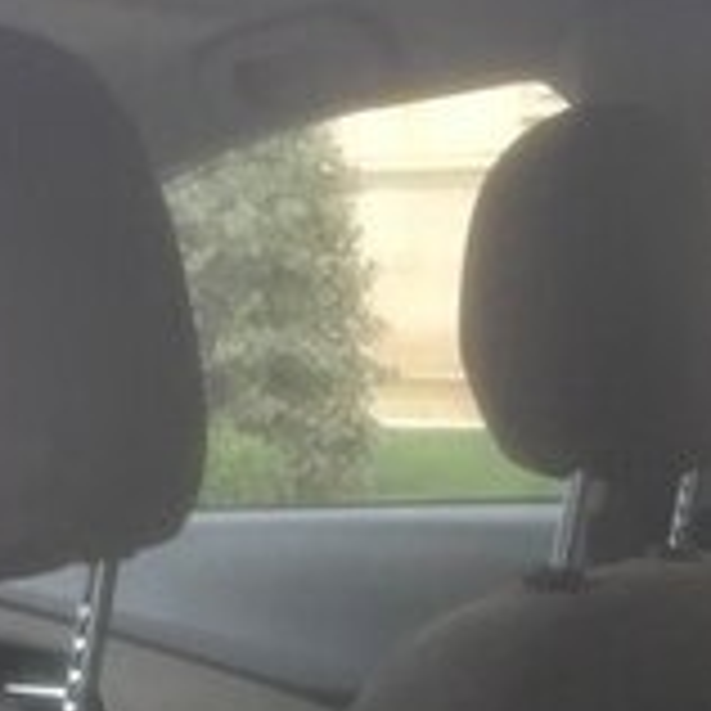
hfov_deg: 16.3
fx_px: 2486
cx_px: 351
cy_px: 1060
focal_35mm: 107
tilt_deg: -16.2
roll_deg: +1.5
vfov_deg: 15.1
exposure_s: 1/33
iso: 80
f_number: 2.2
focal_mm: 4.15
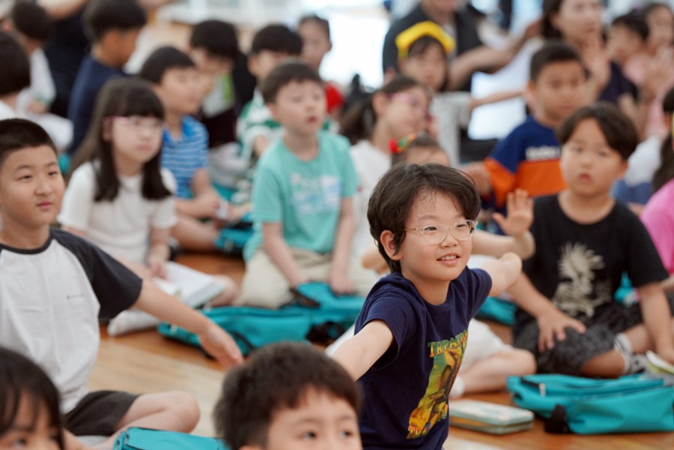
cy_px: 225
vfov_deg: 8.7
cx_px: 337
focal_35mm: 157
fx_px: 2939
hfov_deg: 13.1
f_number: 4
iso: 1600
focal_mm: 157
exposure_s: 1/160
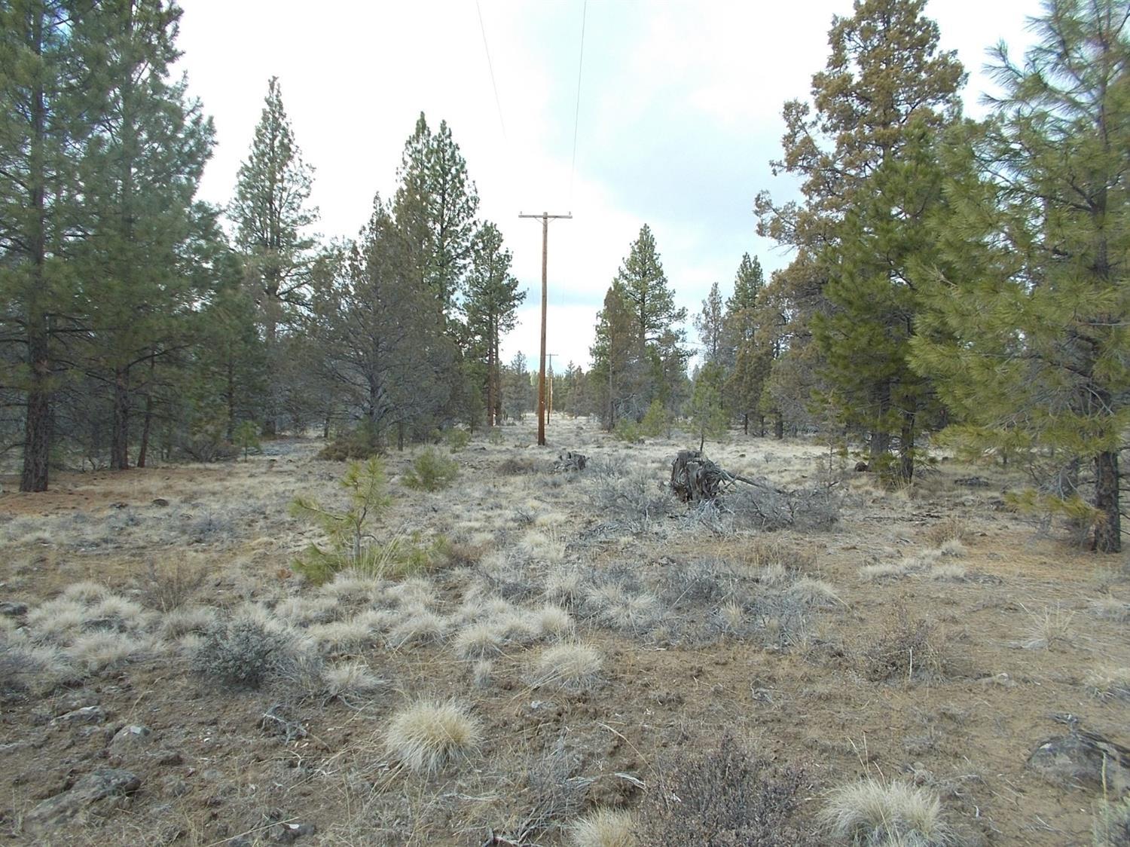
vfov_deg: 53.0
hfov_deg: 67.3
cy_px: 424
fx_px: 848
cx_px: 565
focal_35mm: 26
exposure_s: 1/200
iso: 80
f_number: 3.2
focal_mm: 4.6
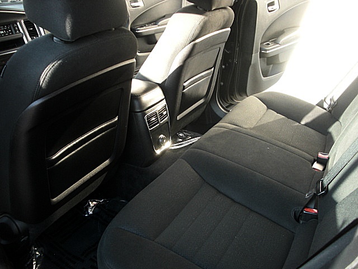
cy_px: 134
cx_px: 179
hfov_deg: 51.4
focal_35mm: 36
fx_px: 372
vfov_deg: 39.7
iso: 200
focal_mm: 6.3
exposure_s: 1/80
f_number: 2.8
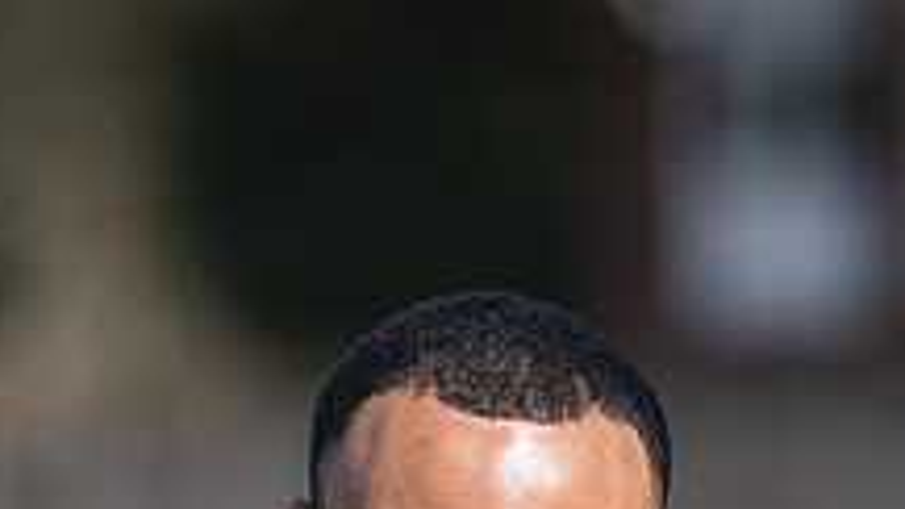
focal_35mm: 659
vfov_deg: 1.8
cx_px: 201
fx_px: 15812
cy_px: 935
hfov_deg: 3.3
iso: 32
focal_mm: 135
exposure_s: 1/1600
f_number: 2
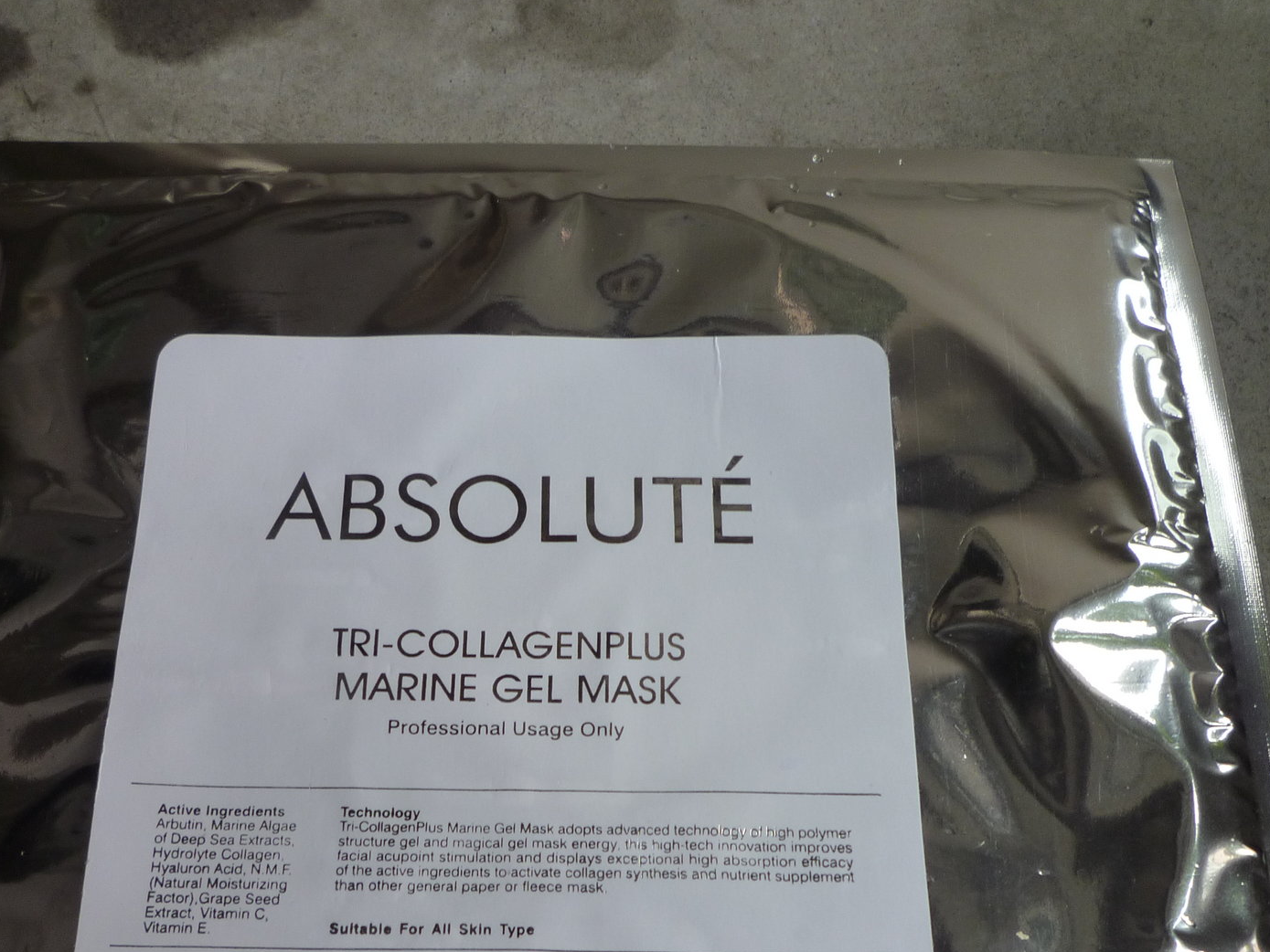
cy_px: 675
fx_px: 1321
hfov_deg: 51.2
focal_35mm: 36
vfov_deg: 38.9
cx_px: 543
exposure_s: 1/160
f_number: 2.8
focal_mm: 4.4
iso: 125
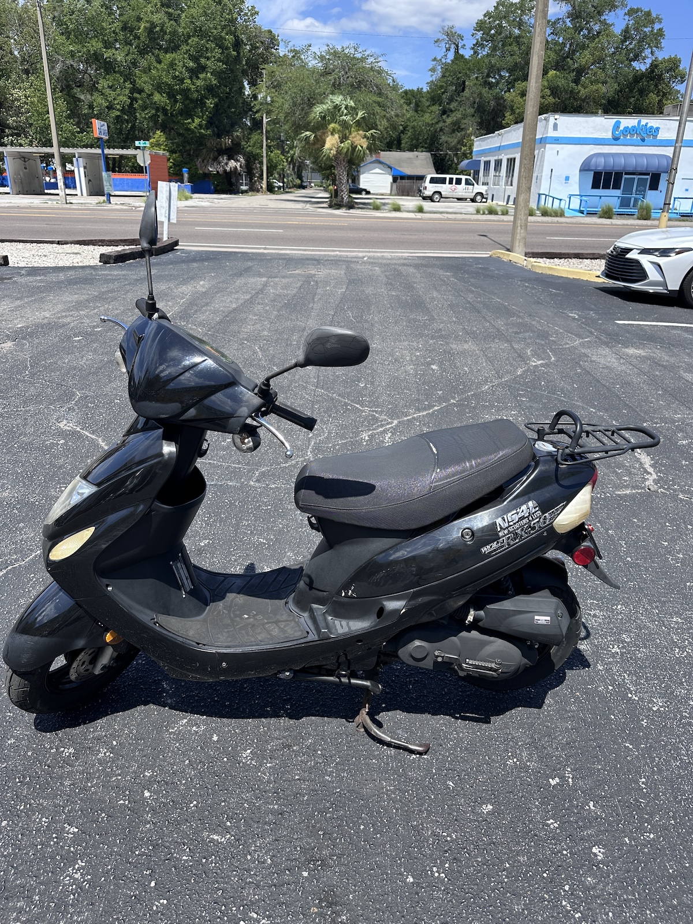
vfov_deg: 71.6
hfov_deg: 56.8
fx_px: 641
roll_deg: -1.2
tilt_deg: -22.1
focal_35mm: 24
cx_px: 346
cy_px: 462
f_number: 1.78
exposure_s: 1/2967
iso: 80
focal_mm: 6.86
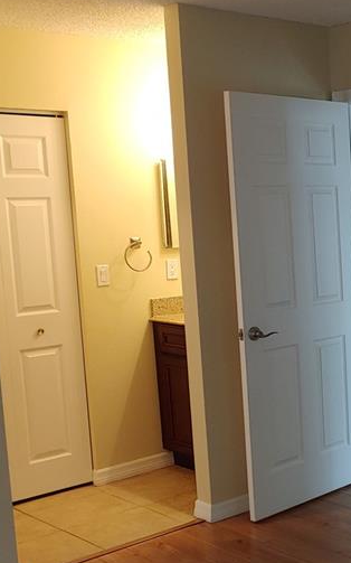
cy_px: 308
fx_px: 827
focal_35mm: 54
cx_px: 501
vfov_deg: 37.5
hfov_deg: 20.9
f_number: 1.5
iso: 50
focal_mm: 4.23
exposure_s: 1/40
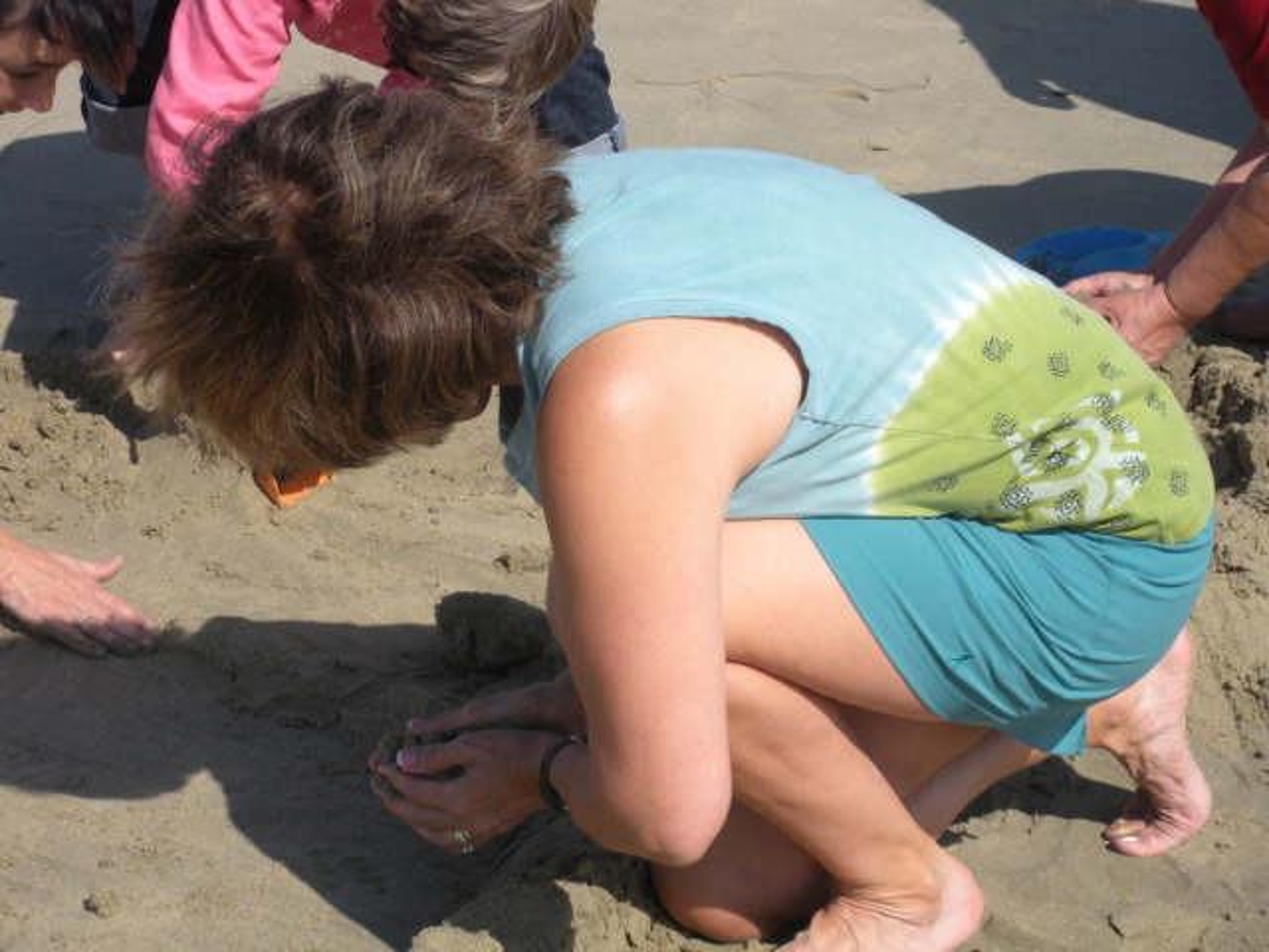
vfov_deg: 14.8
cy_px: 476
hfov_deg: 19.6
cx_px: 634
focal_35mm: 100
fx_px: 3666
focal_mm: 17.4
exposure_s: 1/437
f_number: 5
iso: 64
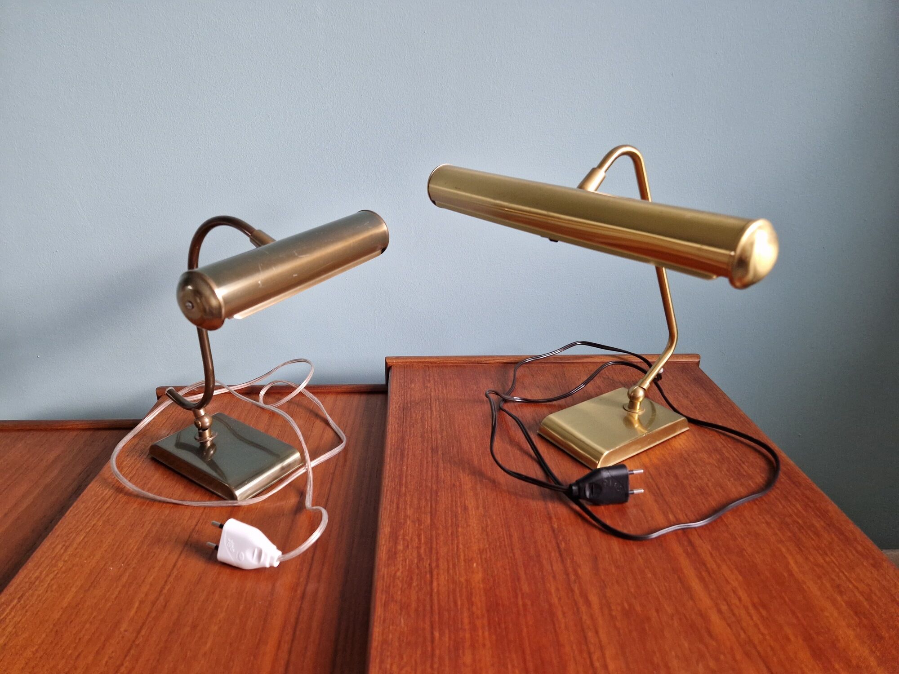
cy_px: 337
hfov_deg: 73.9
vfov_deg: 58.9
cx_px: 450
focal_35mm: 23
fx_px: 597
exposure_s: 1/100
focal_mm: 5.4
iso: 64
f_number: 1.8
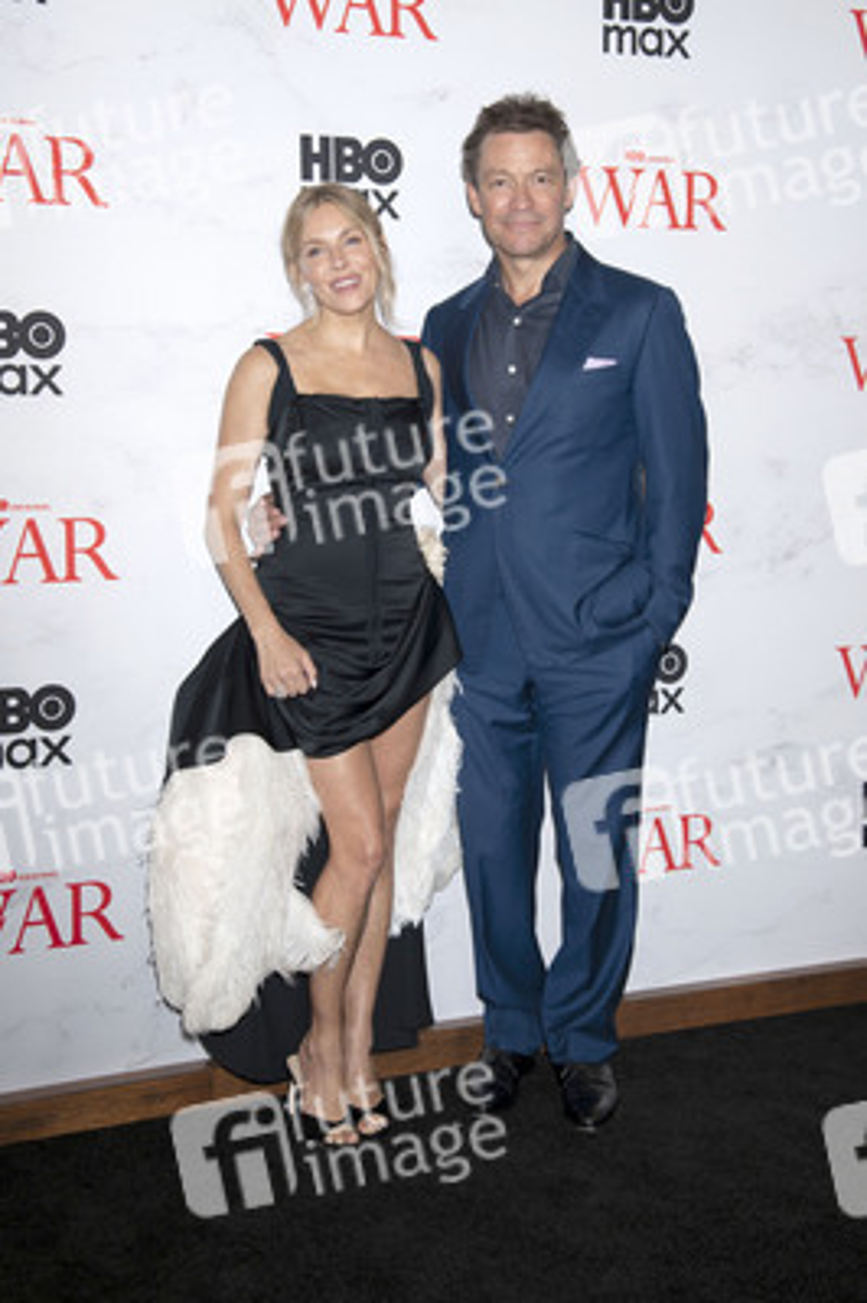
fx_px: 1737
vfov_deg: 41.1
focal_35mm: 48
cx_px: 434
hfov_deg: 28.0
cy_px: 652
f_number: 5.6
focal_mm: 48
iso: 640
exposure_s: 1/200
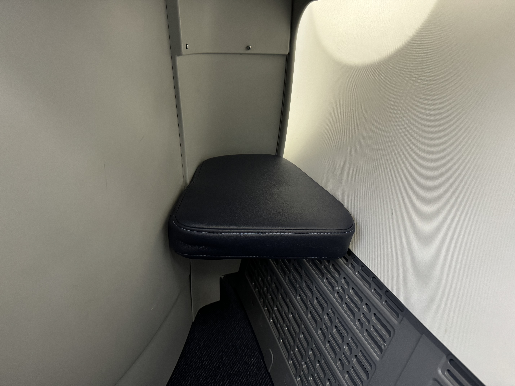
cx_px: 258
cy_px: 193
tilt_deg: -22.4
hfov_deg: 71.6
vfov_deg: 56.8
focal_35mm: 24
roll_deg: -1.1
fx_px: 357
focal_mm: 6.76
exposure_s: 1/41
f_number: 1.78
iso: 800
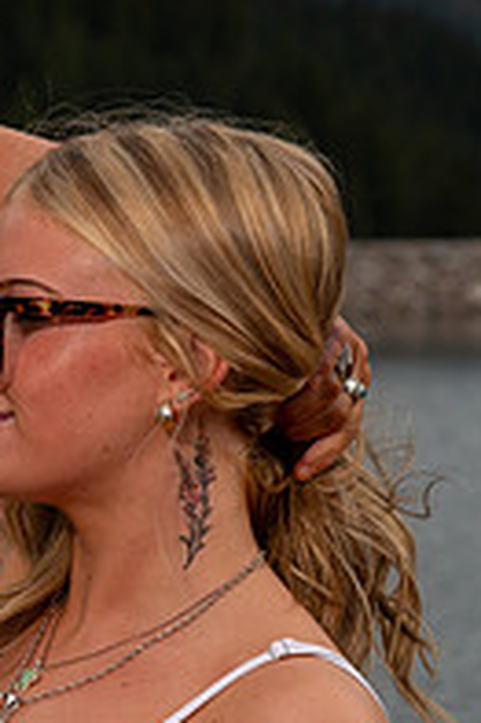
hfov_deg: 5.5
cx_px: -224
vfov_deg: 8.3
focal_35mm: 248
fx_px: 4979
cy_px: 531
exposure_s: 1/400
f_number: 6.3
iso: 200
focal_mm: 75
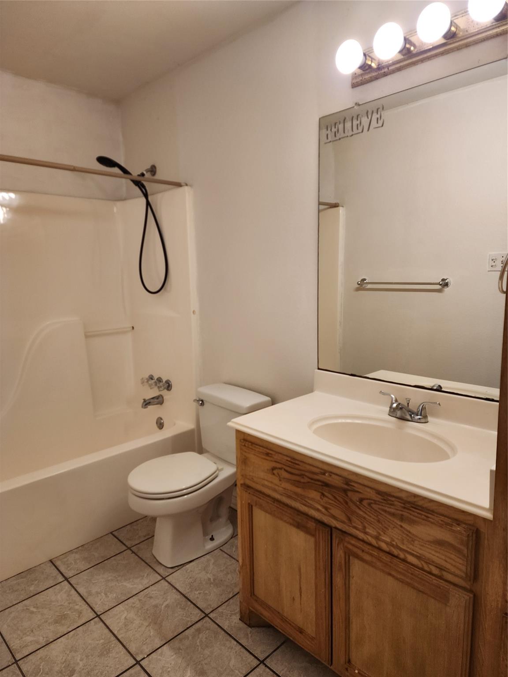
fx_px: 450
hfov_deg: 58.9
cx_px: 254
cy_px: 338
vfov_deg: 73.9
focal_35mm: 23
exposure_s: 1/120
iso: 125
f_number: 1.8
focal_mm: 6.4
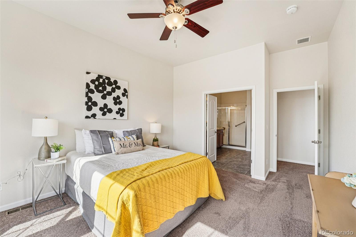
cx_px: 178
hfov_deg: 104.3
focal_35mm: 14
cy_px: 118
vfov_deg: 81.2
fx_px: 138
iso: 125
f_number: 8
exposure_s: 1/30
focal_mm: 14
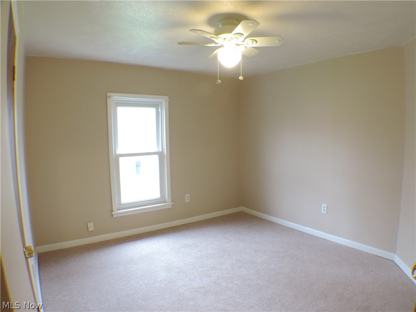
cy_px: 156
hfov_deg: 63.4
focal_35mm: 28
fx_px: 336
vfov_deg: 49.7
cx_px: 208
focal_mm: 4.9
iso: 400
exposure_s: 1/20
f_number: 3.1
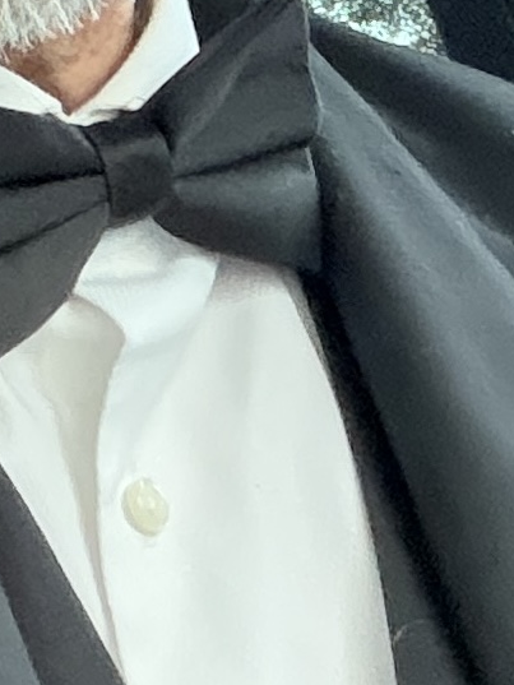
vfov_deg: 17.4
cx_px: -31
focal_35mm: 100
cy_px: -387
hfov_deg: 14.5
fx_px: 1979
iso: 500
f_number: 1.9
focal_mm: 2.71
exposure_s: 1/30
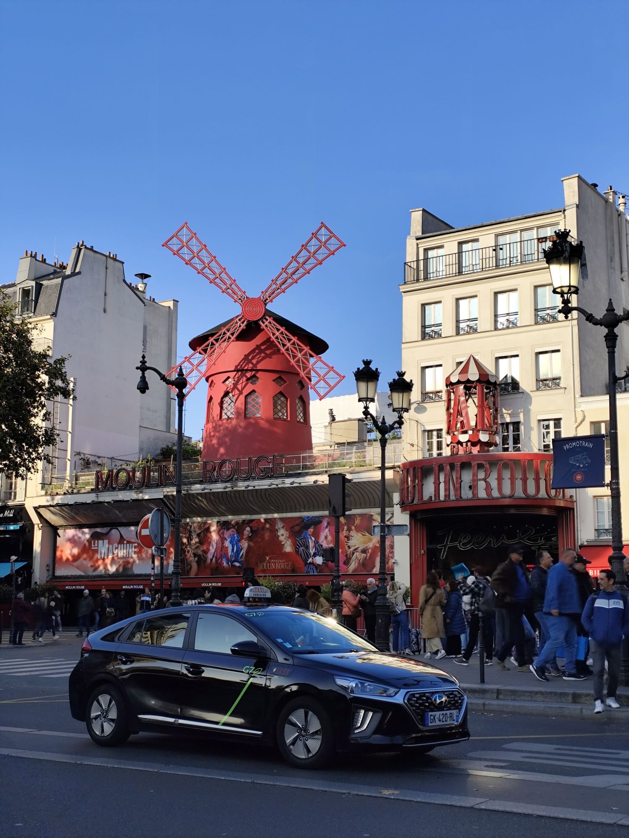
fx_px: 1114
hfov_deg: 31.5
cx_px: 314
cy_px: 419
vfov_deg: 41.2
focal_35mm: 46
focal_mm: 6.14
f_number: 1.65
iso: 50
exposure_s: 1/1282
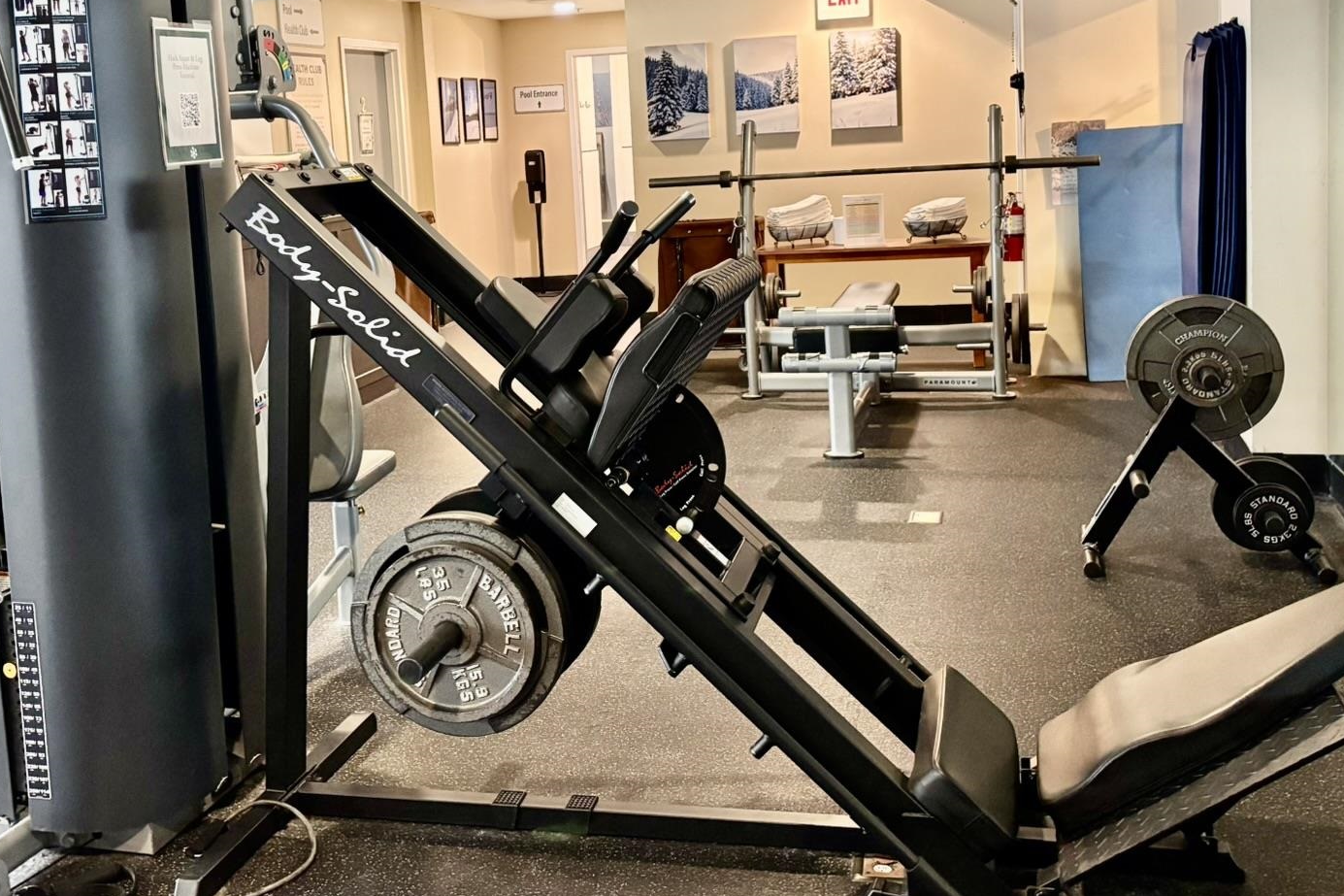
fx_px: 1493
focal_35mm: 40
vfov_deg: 33.0
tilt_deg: -7.1
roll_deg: +3.9
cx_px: 593
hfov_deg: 48.4
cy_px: 280
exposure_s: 1/30
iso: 500
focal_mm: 5.96
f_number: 1.6
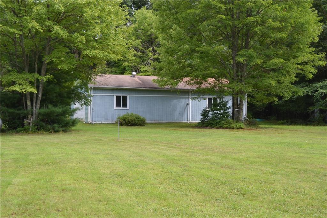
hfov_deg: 41.1
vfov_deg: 28.1
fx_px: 436
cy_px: 109
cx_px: 164
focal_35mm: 48
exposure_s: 1/125
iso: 100
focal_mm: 32
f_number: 5.6
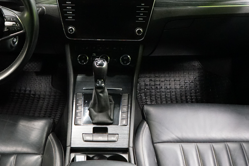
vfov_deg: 27.0
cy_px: 76
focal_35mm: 50
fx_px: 346
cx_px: 104
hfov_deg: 39.5
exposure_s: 1/50
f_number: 5
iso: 6400
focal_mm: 29
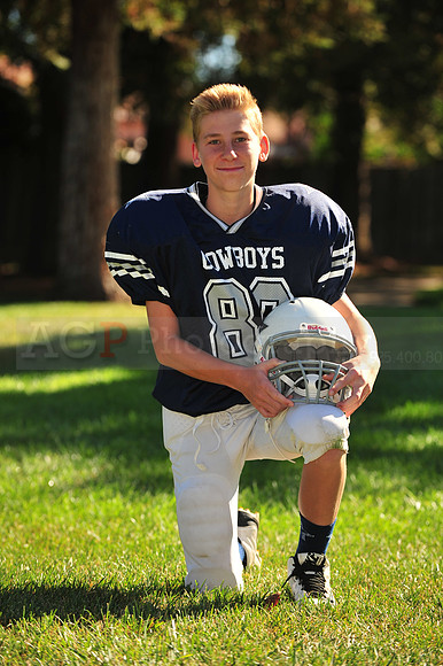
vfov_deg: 12.8
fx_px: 2957
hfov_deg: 8.6
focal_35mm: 160
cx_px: 222
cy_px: 333
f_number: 4.5
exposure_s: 1/800
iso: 200
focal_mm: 160
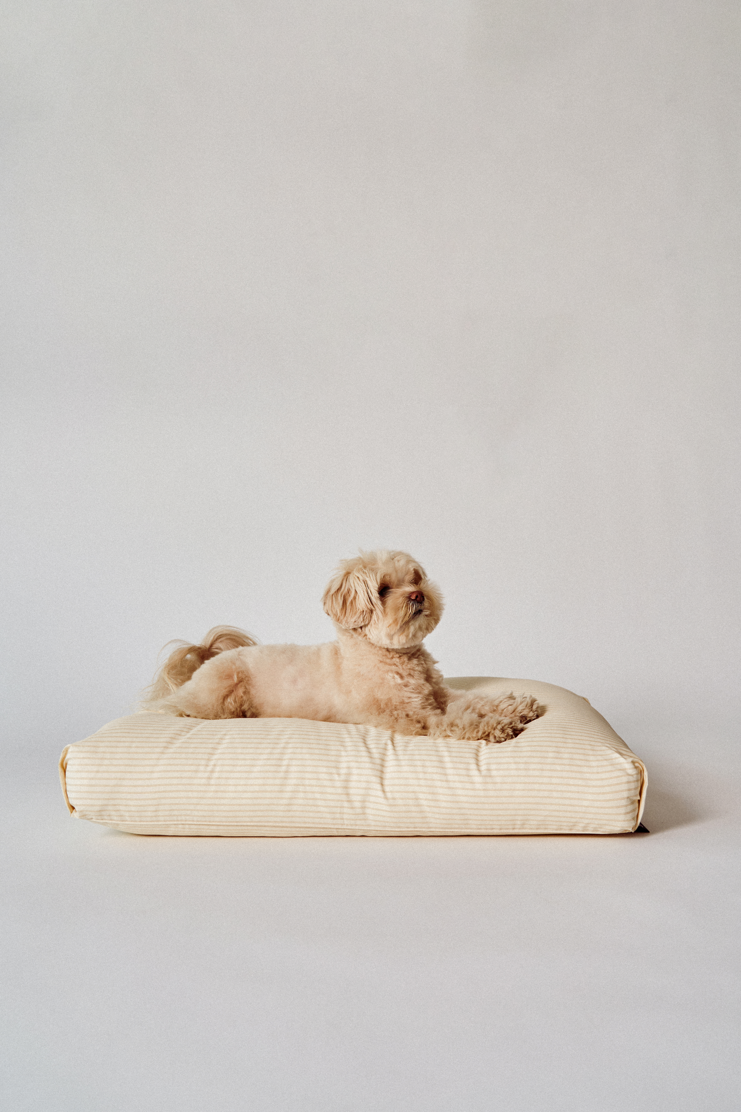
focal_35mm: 35
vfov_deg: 54.4
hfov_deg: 37.9
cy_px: 556
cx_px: 370
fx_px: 1081
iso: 100
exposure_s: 1/100
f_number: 4.5
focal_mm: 35
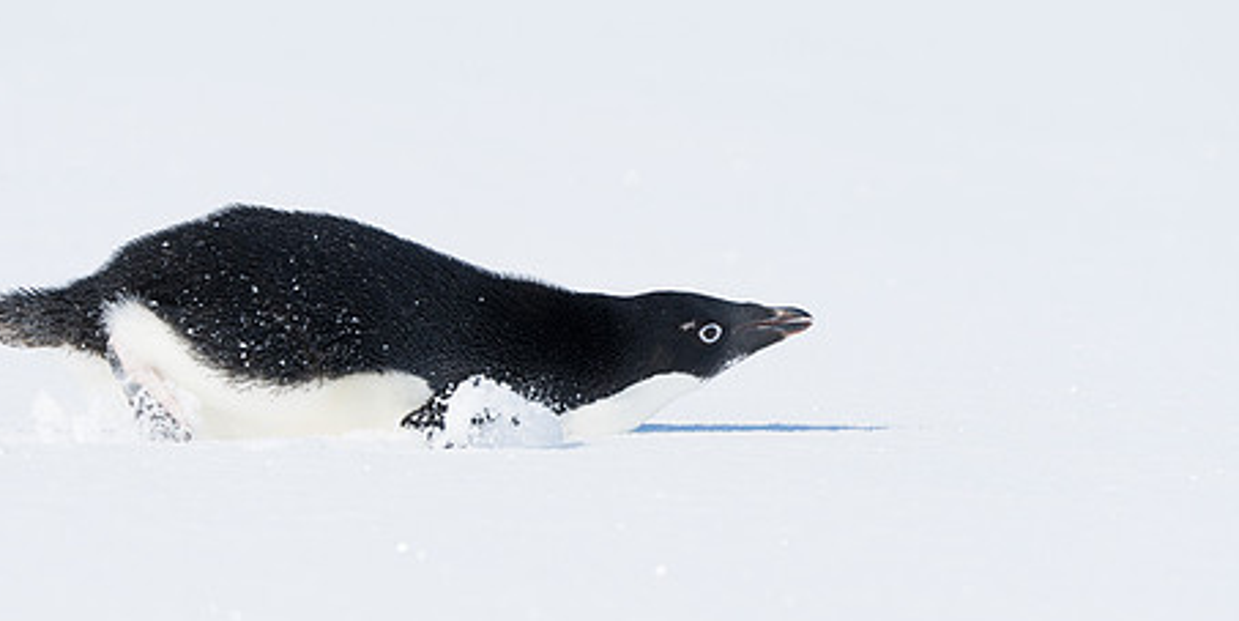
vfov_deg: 1.4
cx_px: 484
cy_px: 357
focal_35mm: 770
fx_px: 24662
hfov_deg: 2.9
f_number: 9
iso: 400
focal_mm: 553
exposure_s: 1/2000
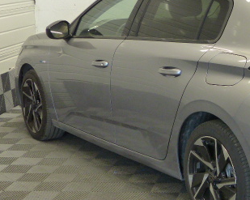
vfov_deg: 16.9
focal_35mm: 91
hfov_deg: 20.4
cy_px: 76
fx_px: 673
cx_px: 245
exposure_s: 1/60
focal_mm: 7.8
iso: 400
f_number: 2.8
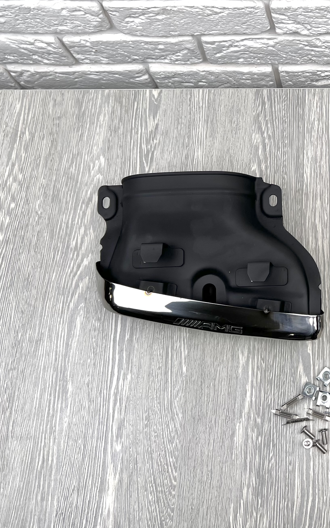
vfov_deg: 52.7
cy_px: 264
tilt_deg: -72.1
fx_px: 532
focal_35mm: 37
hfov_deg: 31.2
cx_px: 349
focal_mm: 5.7
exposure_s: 1/502
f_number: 1.5
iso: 50
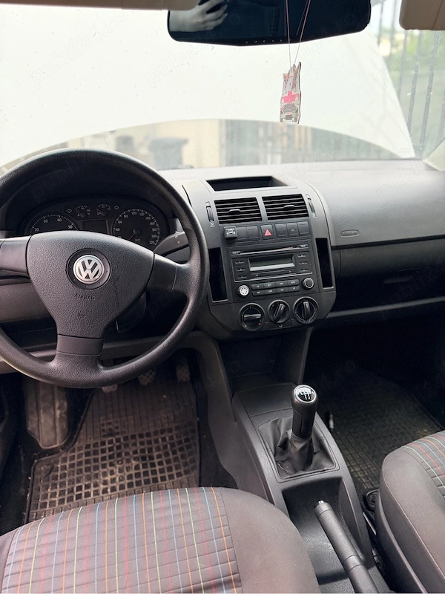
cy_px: 297
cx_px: 222
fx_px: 411
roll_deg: +0.8
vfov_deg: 71.6
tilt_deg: -21.0
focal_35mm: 24
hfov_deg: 56.8
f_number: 1.78
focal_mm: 6.76
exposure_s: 1/60
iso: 320
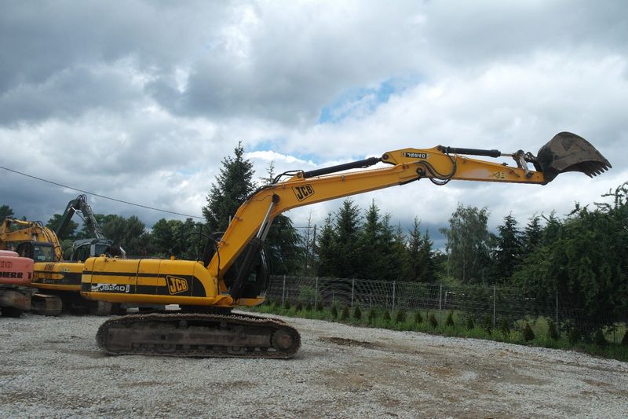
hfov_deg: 61.9
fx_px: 523
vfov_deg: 43.6
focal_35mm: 30
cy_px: 210
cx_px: 314
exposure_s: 1/320
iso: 100
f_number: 7.1
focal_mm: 20
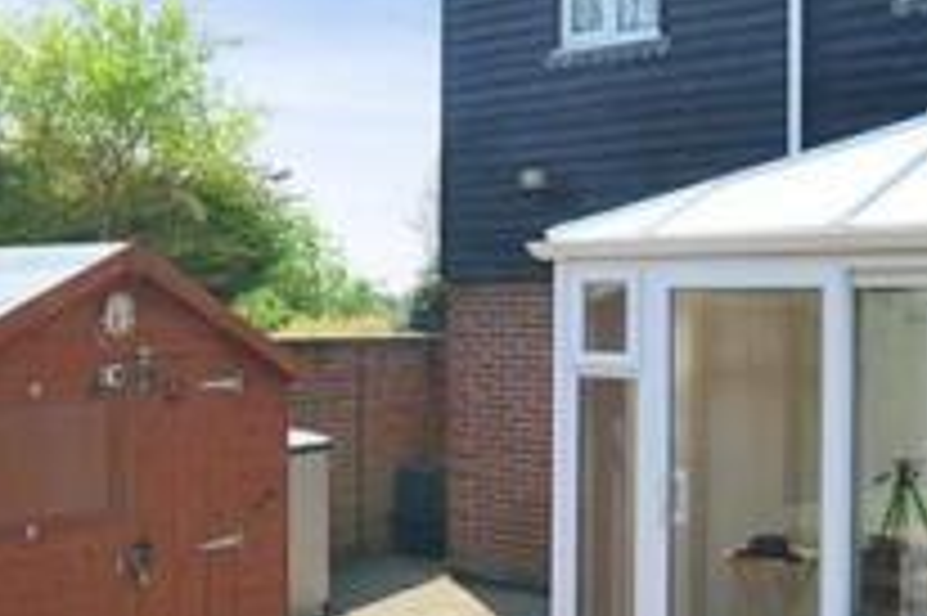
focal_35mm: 53
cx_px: 387
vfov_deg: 25.6
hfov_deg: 37.7
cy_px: 375
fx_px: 1353
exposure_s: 1/250
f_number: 8
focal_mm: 11
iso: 200
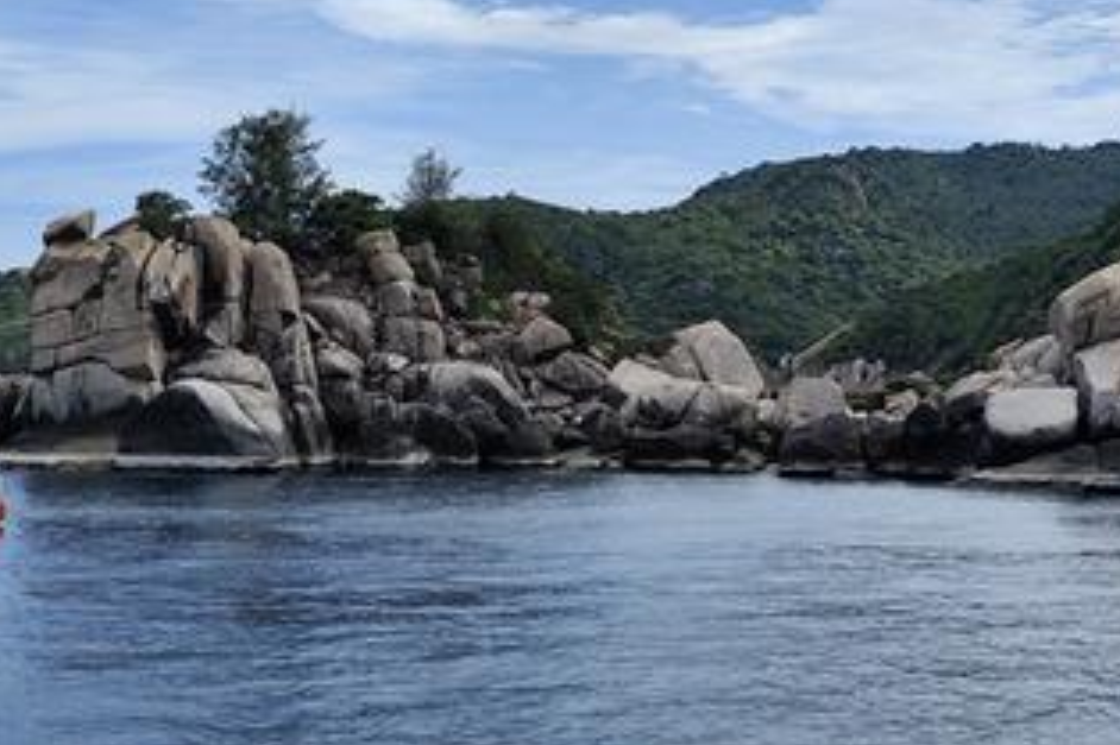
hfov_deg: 26.0
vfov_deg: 17.3
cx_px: 539
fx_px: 2425
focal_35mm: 78
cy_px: 125
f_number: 1.65
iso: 50
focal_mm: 6.19
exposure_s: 1/1320
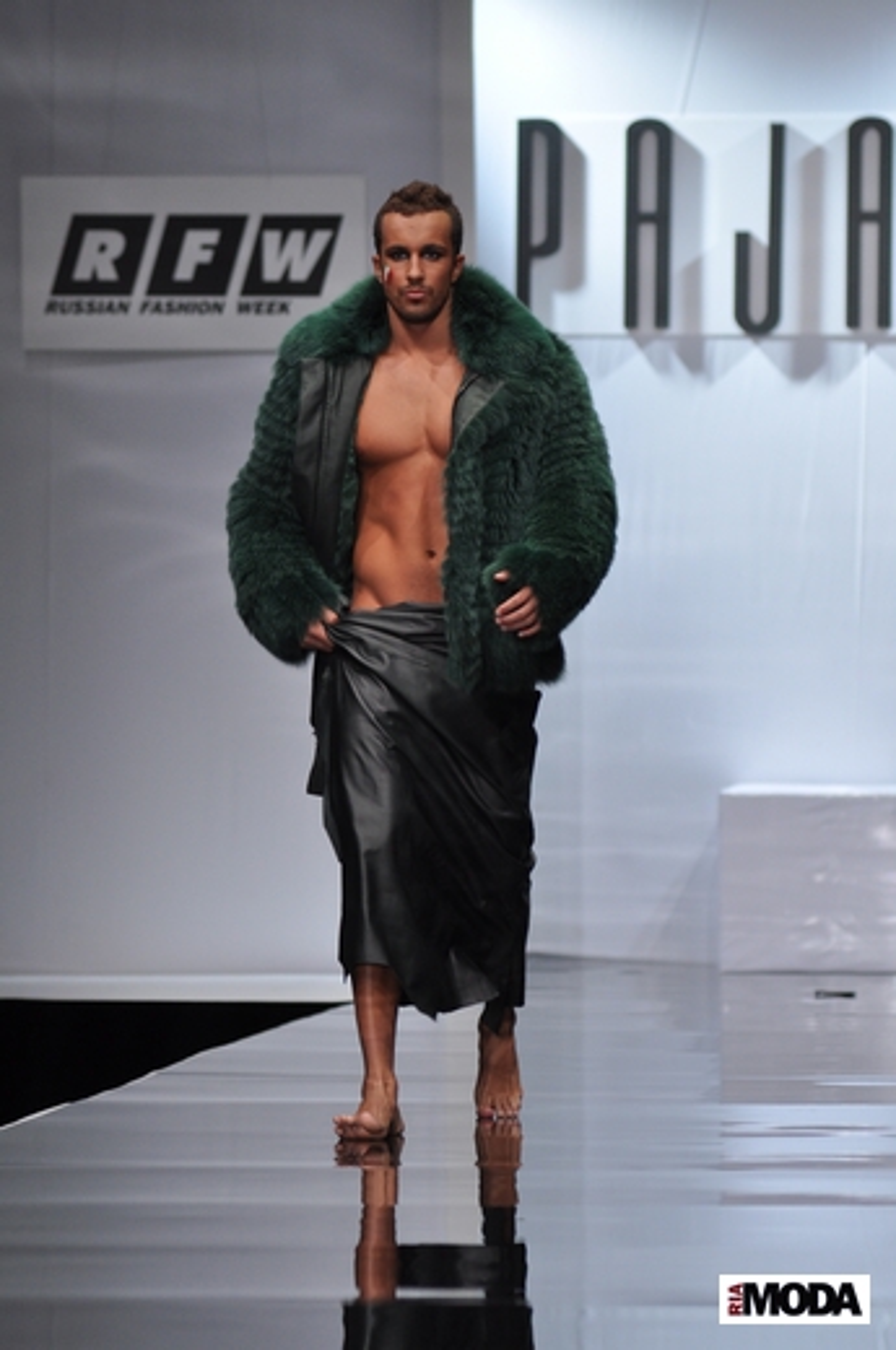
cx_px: 448
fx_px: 7585
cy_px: 675
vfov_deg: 10.2
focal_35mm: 202
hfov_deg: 6.8
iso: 640
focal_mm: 135
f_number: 3.5
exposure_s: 1/250
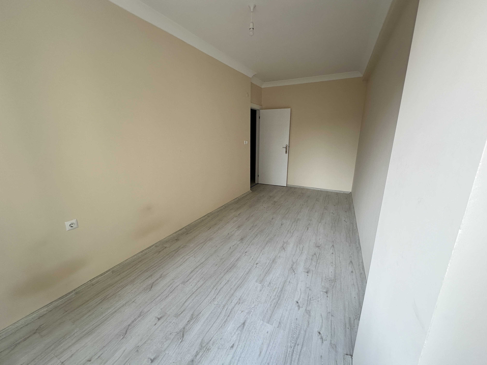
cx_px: 244
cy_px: 182
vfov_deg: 85.7
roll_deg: +0.1
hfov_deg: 102.1
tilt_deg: -13.6
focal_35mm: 14
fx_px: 197
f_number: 2.2
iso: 100
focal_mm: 2.22
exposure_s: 1/99
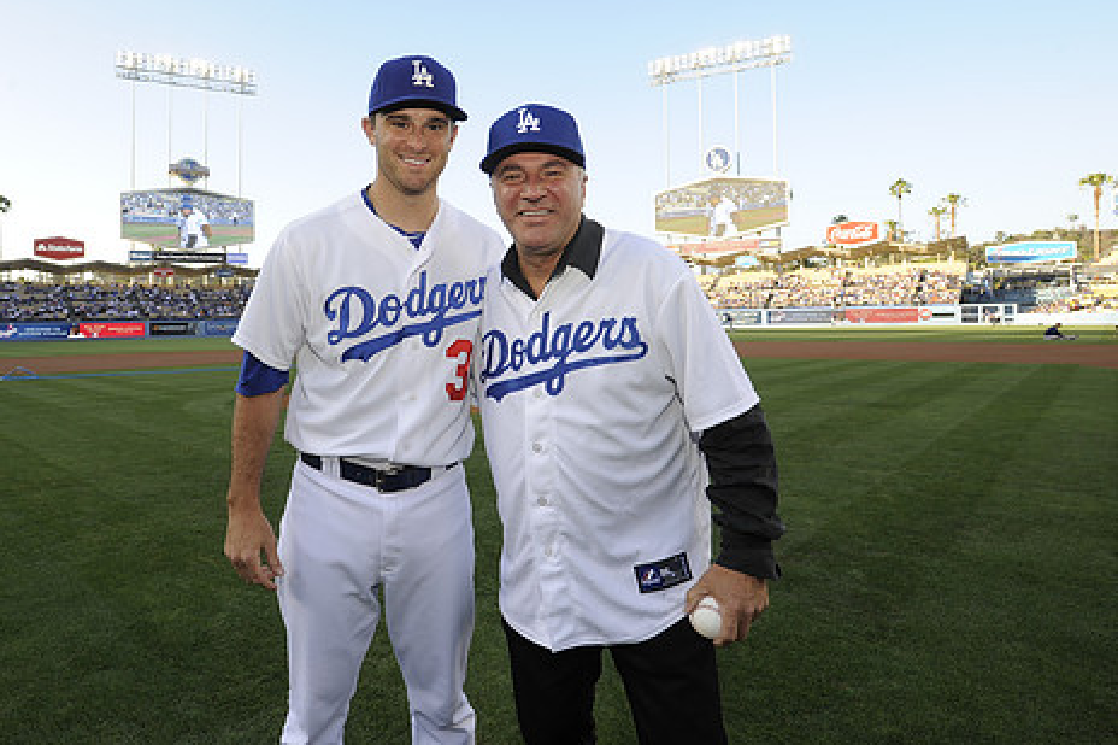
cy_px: 325
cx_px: 448
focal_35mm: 30
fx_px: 931
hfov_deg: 61.4
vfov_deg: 43.5
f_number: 7.1
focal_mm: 24
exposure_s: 1/250
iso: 500
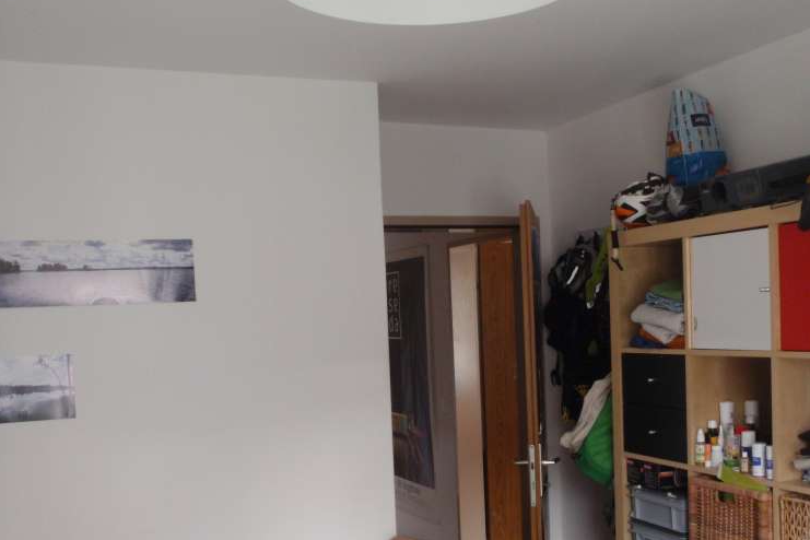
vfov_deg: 33.7
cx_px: 404
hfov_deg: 49.6
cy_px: 385
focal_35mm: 39
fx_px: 877
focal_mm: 5
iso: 200
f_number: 3.5
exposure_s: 1/30
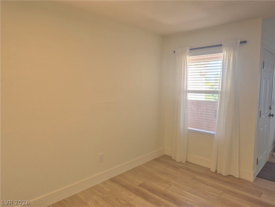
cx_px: 138
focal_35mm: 23
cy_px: 104
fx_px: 183
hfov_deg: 73.9
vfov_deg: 58.9
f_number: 1.8
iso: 50
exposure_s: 1/120
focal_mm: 5.4
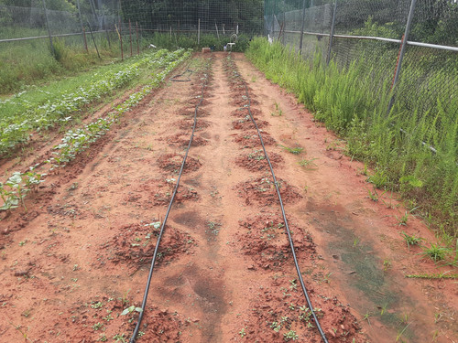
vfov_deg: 51.4
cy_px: 172
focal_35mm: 27
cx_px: 229
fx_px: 357
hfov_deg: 65.3
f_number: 1.9
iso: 40
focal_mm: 2.91
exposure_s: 1/502
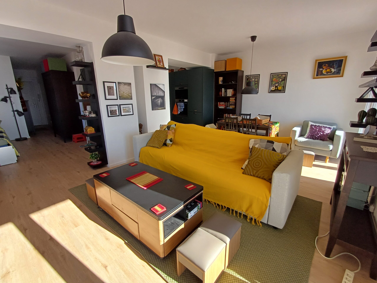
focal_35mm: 16
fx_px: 174
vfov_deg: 78.1
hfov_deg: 94.5
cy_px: 142
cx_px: 188
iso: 40
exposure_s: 1/169
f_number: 2.2
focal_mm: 1.64
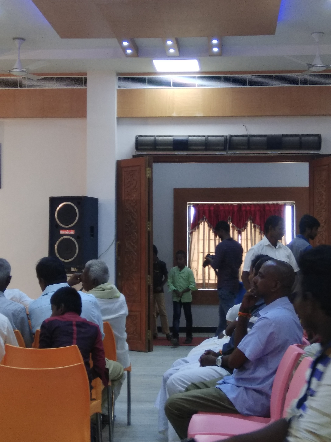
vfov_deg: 79.0
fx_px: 268
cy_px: 221
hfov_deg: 63.4
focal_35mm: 21
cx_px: 166
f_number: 2
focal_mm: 3.57
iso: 200
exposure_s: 1/33
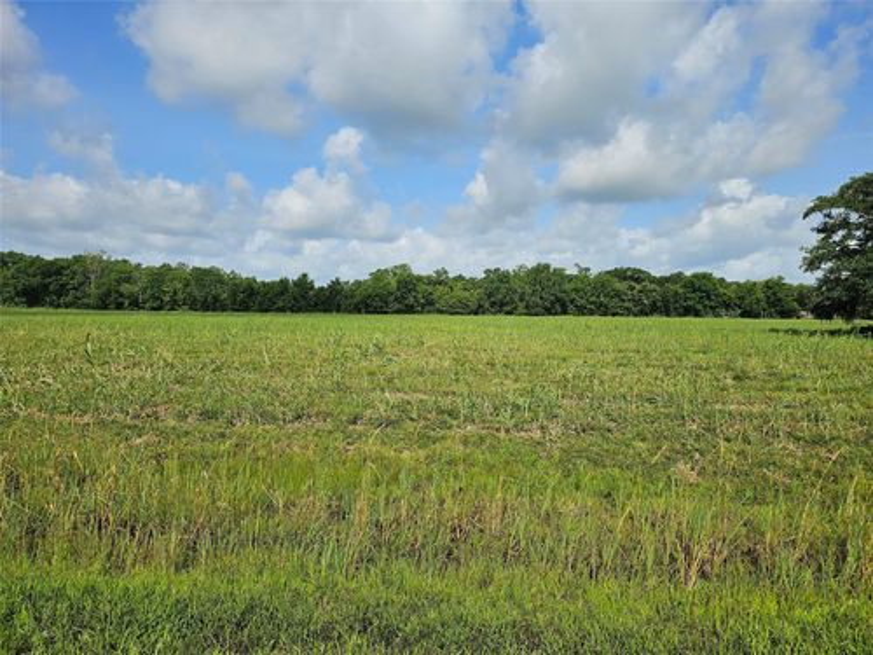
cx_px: 436
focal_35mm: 23
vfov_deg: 58.9
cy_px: 328
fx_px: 580
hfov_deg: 73.9
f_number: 1.7
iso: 10
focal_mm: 6.3
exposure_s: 1/1501
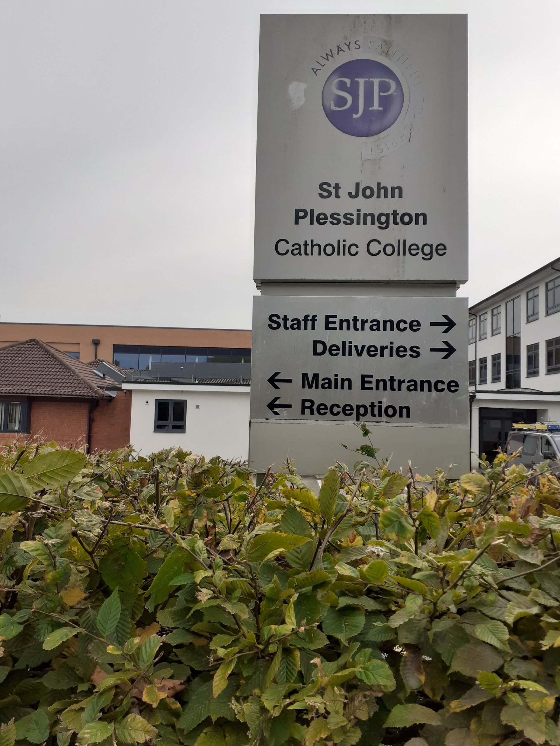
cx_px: 280
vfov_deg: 65.3
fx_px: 582
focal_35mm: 27
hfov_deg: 51.4
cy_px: 373
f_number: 1.9
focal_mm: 3.6
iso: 40
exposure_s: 1/1410
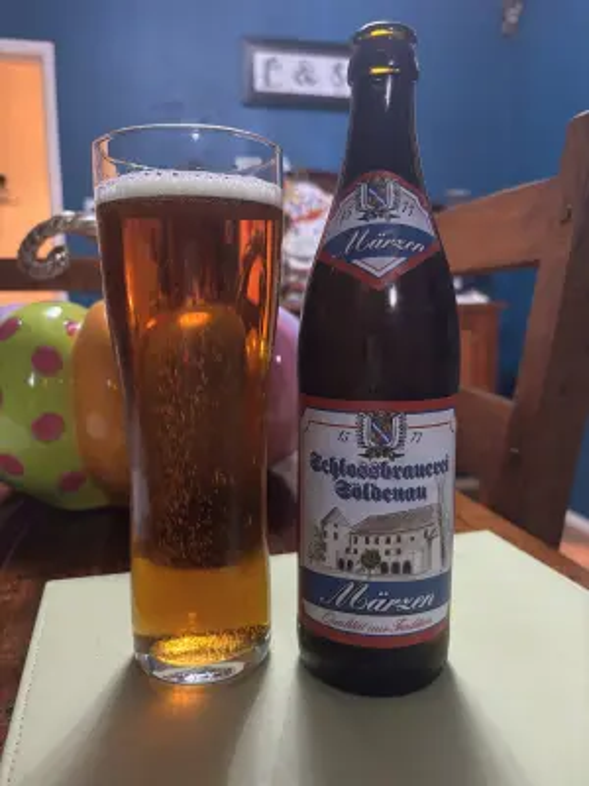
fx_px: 590
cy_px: 393
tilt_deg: -8.1
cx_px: 294
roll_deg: -0.7
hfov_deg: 53.1
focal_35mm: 26
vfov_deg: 67.3
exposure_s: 1/25
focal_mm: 5.96
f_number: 1.6
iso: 500
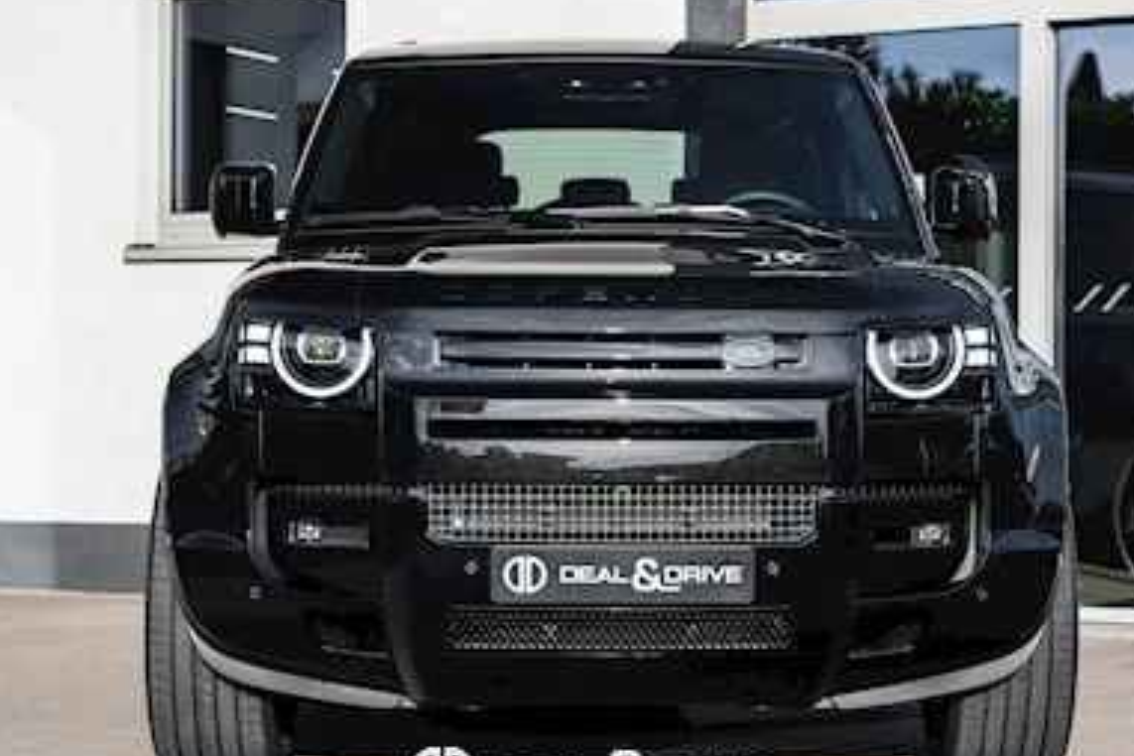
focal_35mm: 65
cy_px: 399
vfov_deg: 20.9
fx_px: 2047
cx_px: 589
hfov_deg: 31.0
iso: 64
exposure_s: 1/160
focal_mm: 59
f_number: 5
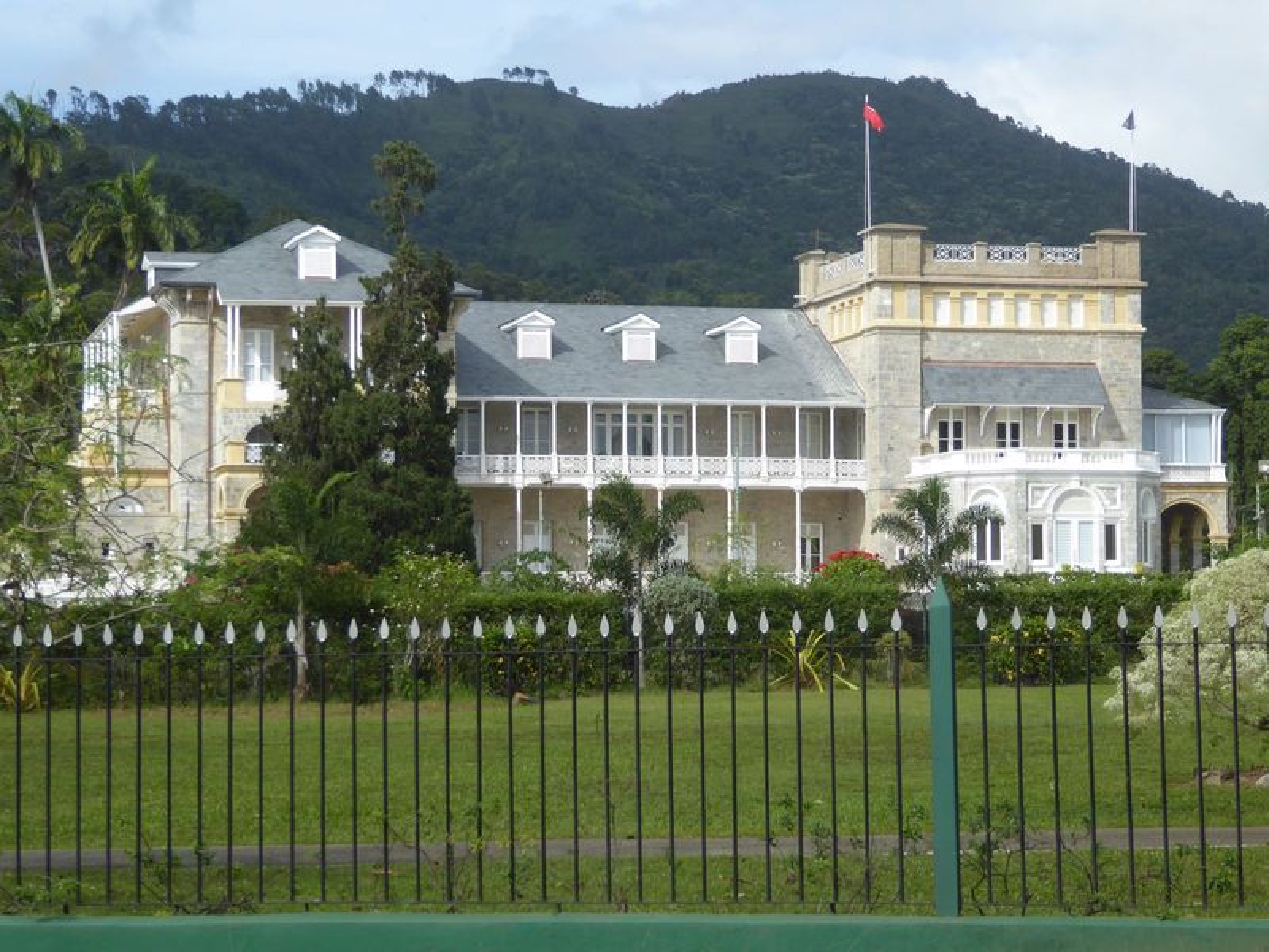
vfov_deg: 16.2
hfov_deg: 21.5
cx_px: 634
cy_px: 476
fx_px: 3336
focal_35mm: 91
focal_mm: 15
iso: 80
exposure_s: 1/400
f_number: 4.8
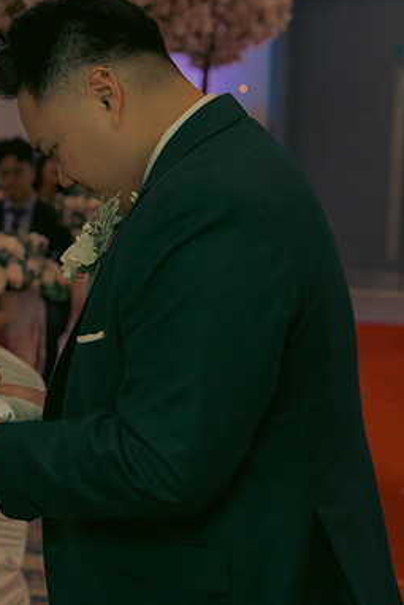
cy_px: 300
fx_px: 1480
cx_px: 8
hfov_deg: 15.3
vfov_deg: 23.1
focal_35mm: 88
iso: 2500
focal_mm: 58
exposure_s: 1/160
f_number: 3.5
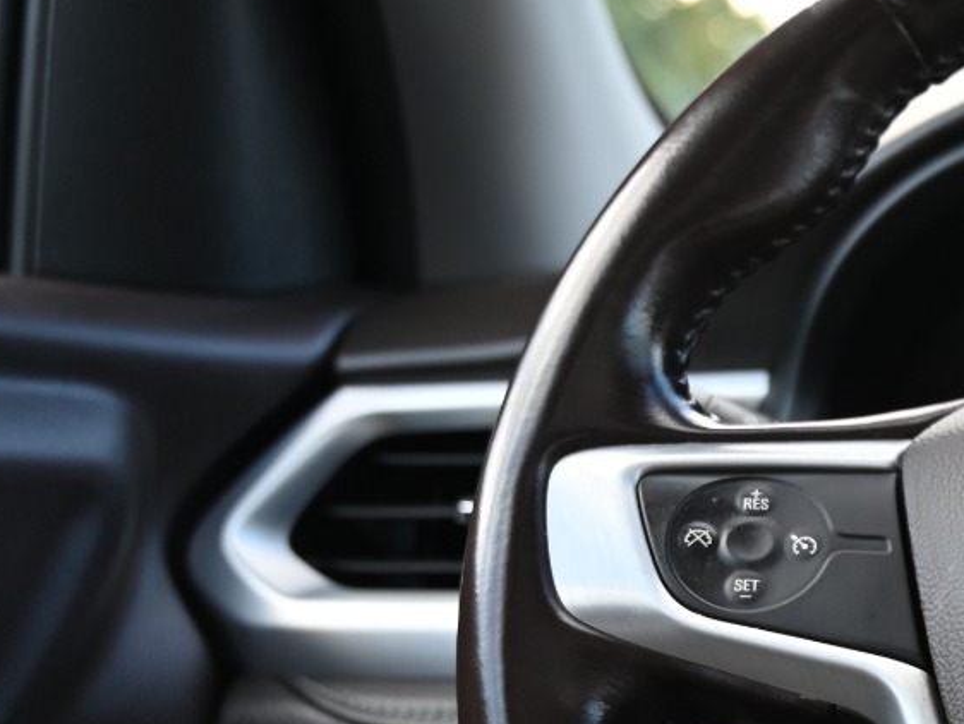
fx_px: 2435
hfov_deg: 20.0
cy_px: 597
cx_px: 1341
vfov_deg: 16.8
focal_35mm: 87
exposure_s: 1/200
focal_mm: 31.5
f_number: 4
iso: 400
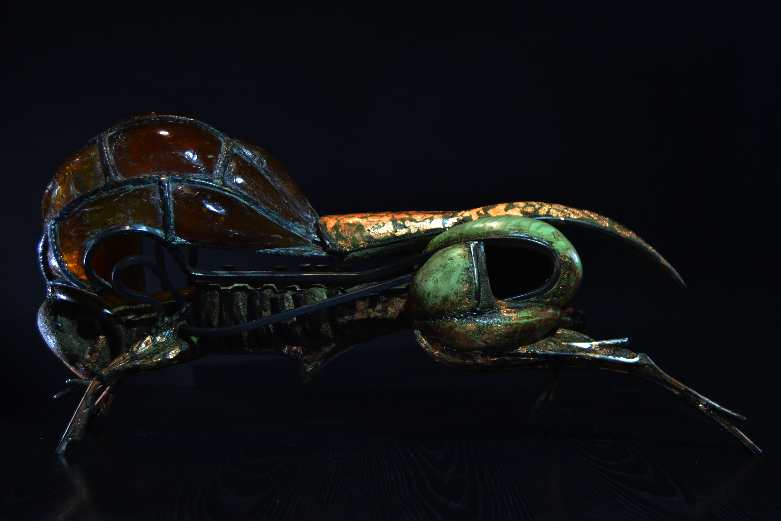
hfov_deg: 49.6
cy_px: 260
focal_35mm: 39
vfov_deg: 34.2
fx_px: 846
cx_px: 390
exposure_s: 1/100
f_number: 4
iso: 800
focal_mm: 26
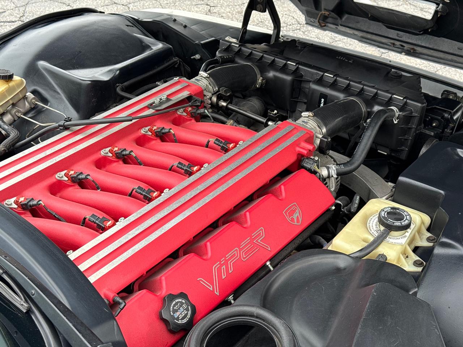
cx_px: 232
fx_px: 642
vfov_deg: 30.3
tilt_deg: -34.5
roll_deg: +0.4
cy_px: 174
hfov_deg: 39.7
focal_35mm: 48
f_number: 1.78
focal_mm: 6.76
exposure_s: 1/250
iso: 64
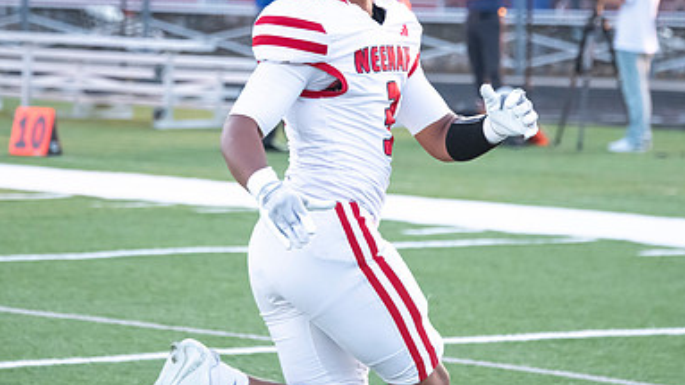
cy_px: 98
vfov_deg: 4.8
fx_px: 4611
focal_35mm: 254
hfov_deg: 8.5
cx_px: 358
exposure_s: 1/800
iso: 4000
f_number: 5.6
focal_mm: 160
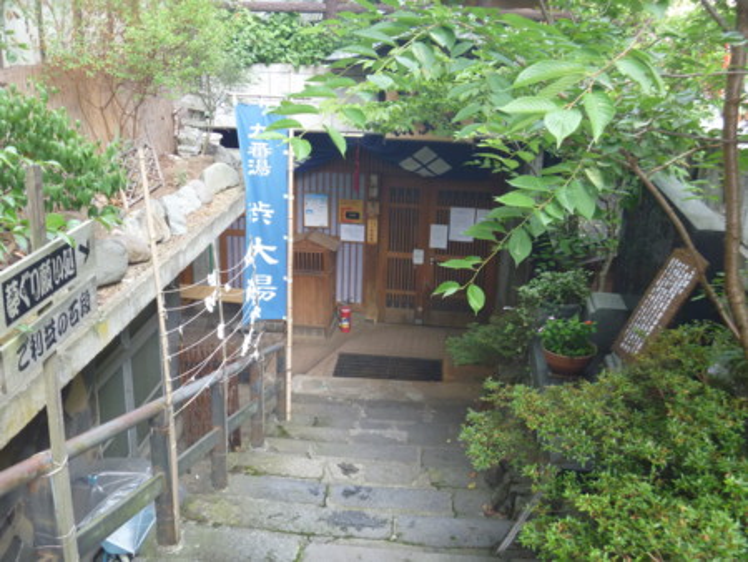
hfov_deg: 52.6
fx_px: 757
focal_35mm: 35
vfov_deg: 40.7
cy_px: 281
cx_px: 374
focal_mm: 6.3
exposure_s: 1/30
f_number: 3.5
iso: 160
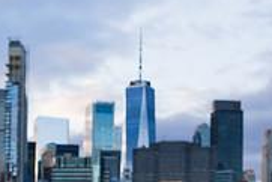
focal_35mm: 122
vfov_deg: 10.9
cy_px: 258
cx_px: 65
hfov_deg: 16.7
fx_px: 922
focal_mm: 38
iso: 250
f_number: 4
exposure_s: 1/200
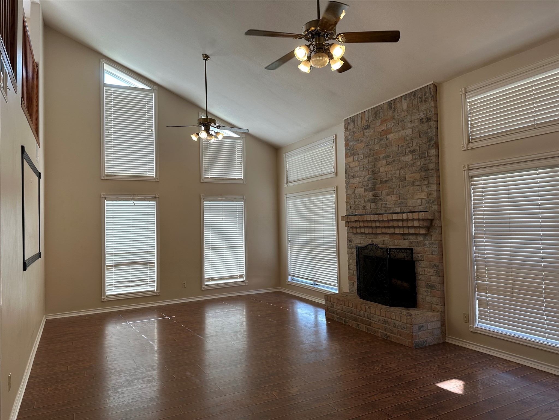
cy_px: 210
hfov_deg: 71.6
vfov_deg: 56.8
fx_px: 388
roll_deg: +1.1
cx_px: 280
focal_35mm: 24
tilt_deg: +1.7
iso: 64
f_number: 1.78
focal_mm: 6.86
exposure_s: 1/116
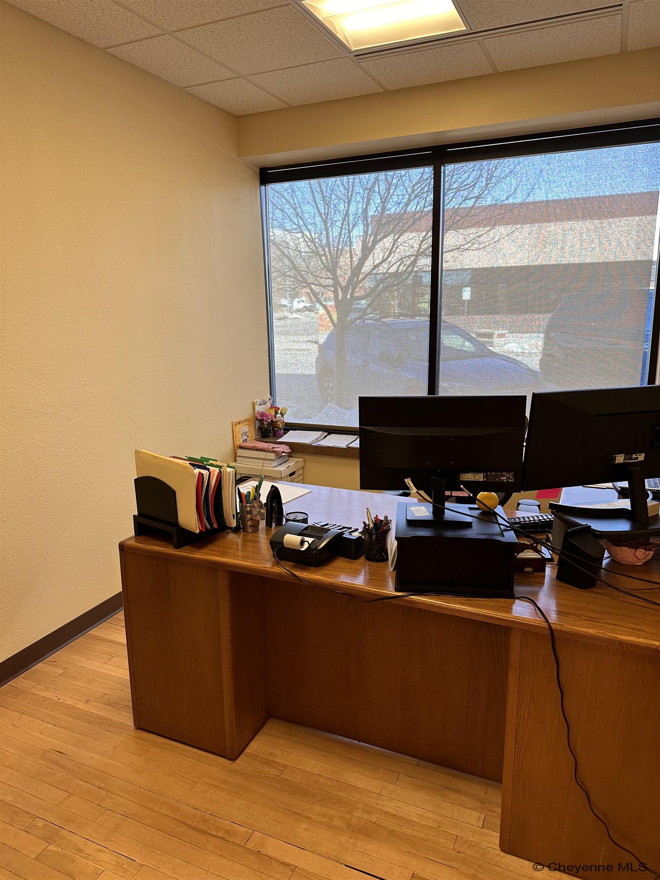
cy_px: 440
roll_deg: +2.1
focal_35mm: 24
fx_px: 610
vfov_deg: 71.6
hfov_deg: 56.8
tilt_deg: -14.7
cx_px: 330
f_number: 1.78
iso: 125
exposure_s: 1/120
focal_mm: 6.86
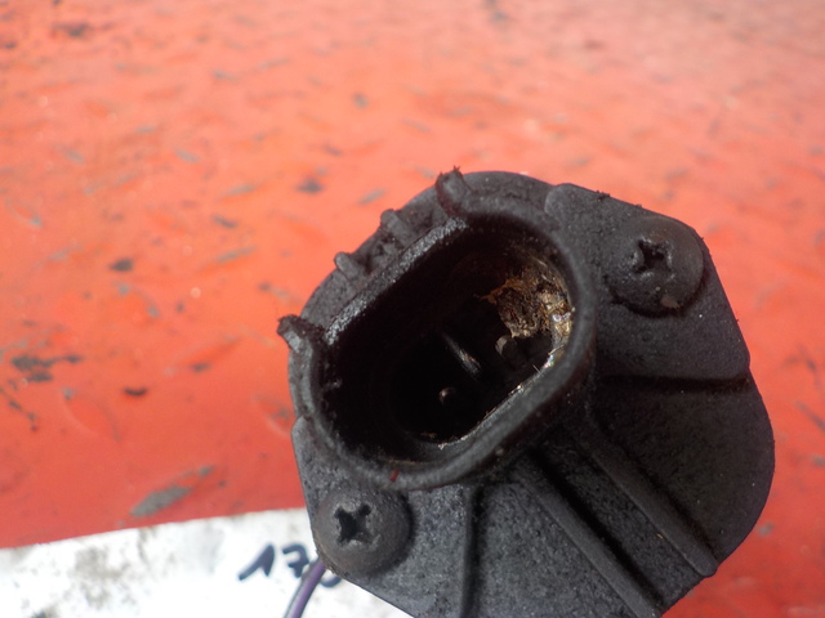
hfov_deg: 60.0
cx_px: 412
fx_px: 715
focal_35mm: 30
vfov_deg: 46.8
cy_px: 309
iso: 125
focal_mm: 4.1
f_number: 3.3
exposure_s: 1/30
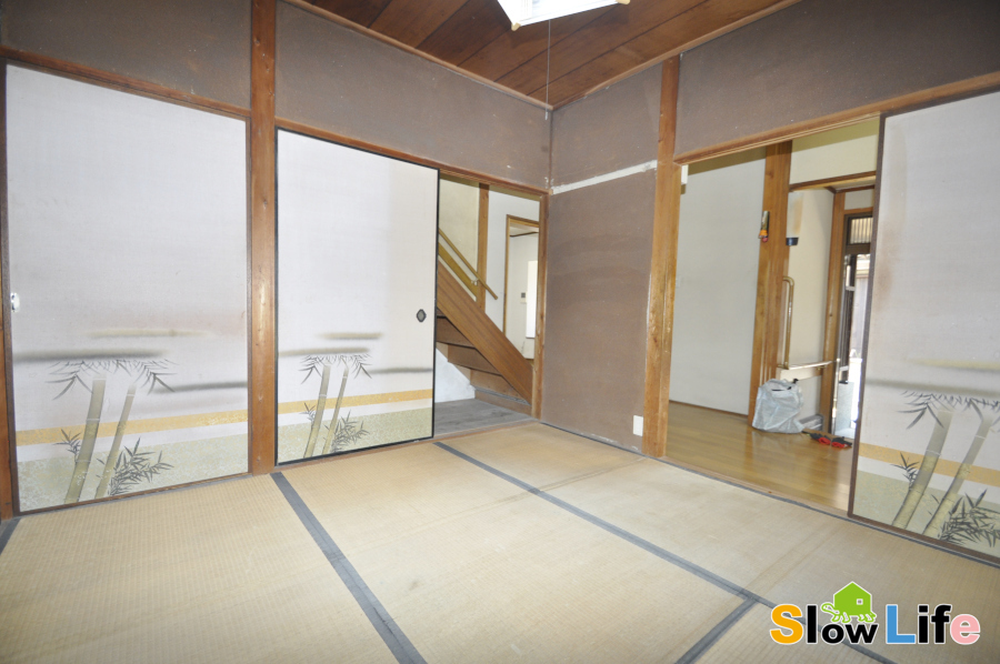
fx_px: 416
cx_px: 500
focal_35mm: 15
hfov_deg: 100.5
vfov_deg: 77.2
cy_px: 332
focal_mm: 10
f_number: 4
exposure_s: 1/60
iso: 640
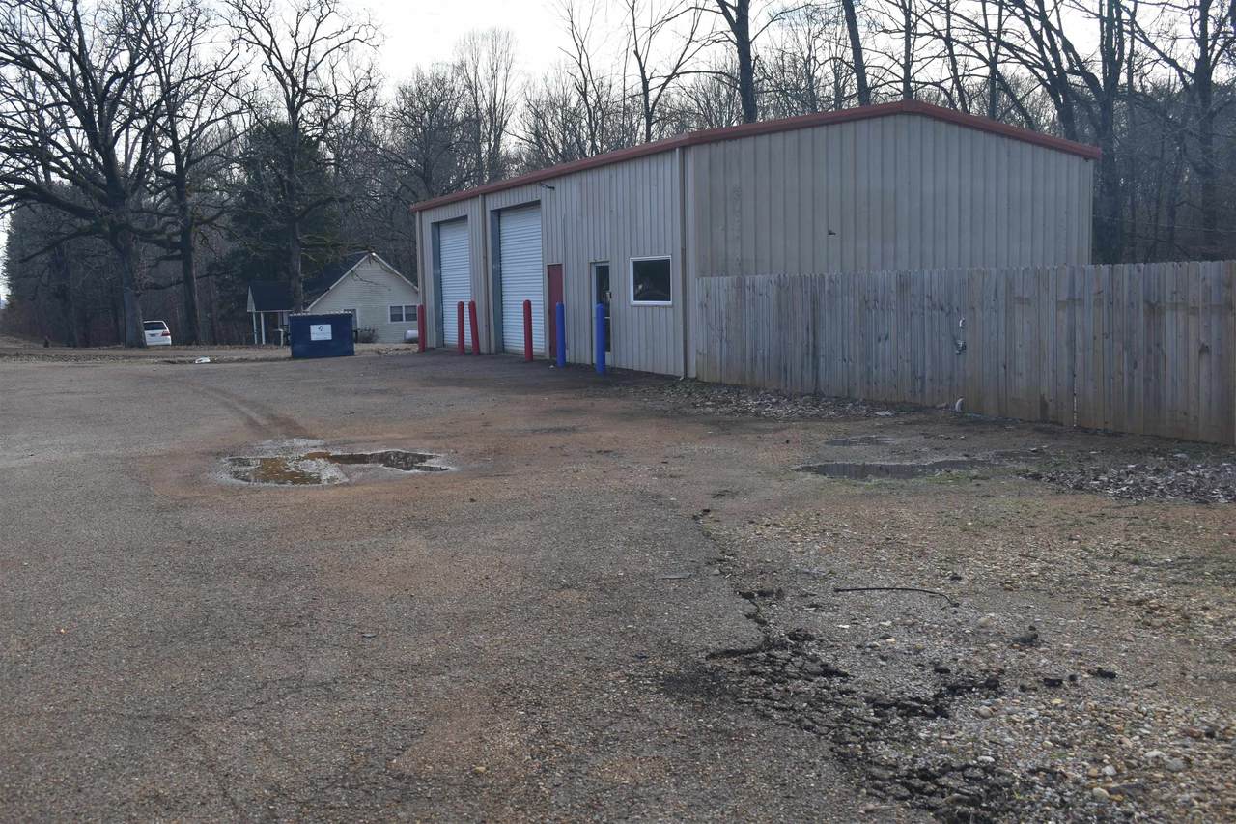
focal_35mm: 38
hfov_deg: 51.3
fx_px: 1287
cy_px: 412
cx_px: 618
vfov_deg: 35.5
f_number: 7.1
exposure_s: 1/200
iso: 100
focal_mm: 25
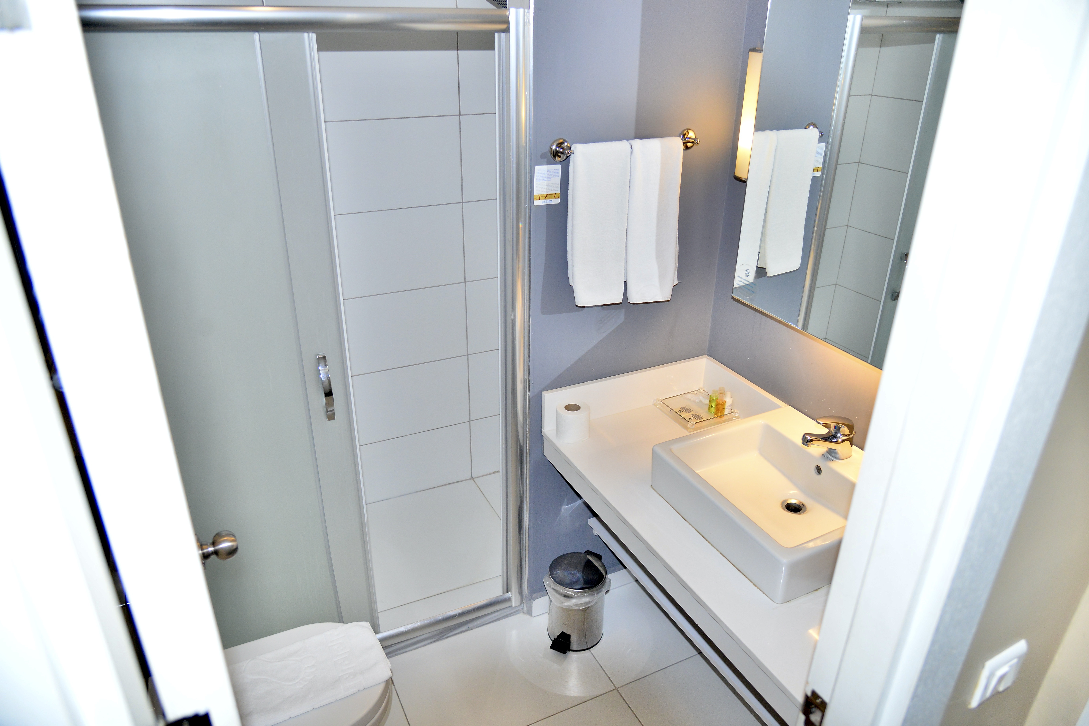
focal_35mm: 24
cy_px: 363
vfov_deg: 53.1
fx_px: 726
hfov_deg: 73.7
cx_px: 544
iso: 1600
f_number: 4
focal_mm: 24
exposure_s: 1/250
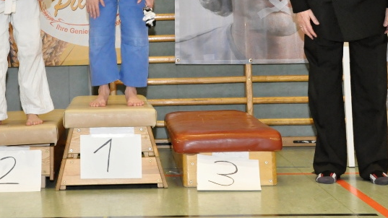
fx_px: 946
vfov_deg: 12.9
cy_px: -27
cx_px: 94
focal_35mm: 92
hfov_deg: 22.9
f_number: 7.1
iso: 2000
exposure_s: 1/60
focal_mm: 30
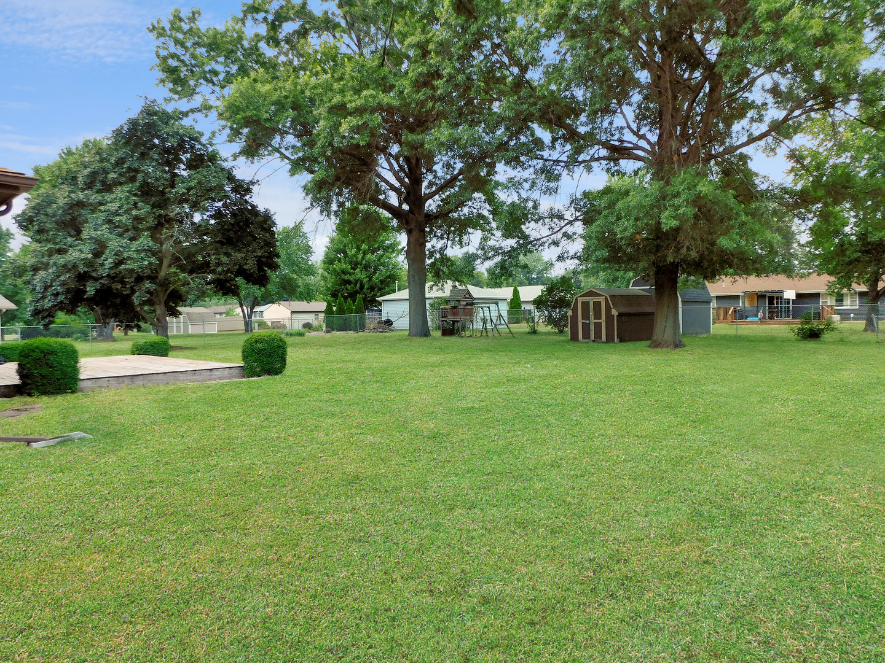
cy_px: 332
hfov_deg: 73.9
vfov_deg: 58.9
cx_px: 442
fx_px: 588
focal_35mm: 23
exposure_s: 1/250
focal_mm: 4
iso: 125
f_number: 3
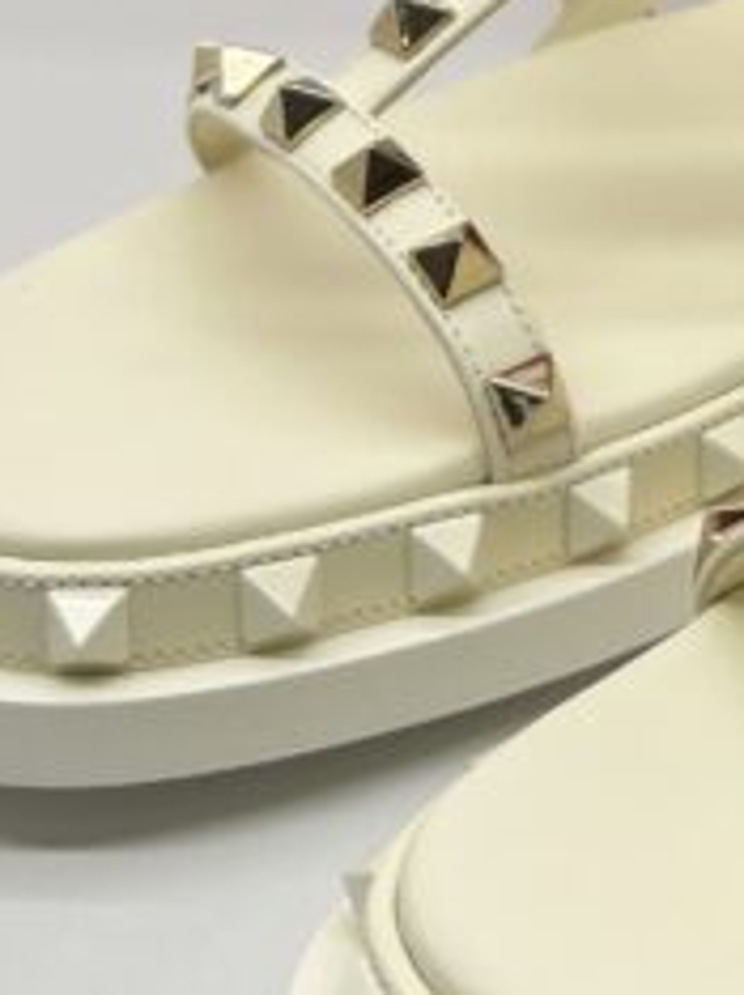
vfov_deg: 16.0
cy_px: -463
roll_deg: -0.2
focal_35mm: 114
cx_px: 1144
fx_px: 3273
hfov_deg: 12.3
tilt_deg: -14.8
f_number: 1.5
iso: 32
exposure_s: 1/109
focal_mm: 5.7
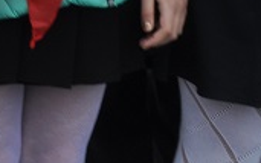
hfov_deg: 5.6
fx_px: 2618
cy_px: -421
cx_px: -213
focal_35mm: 368
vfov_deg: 3.4
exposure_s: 1/100
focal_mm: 32
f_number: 10
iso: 200
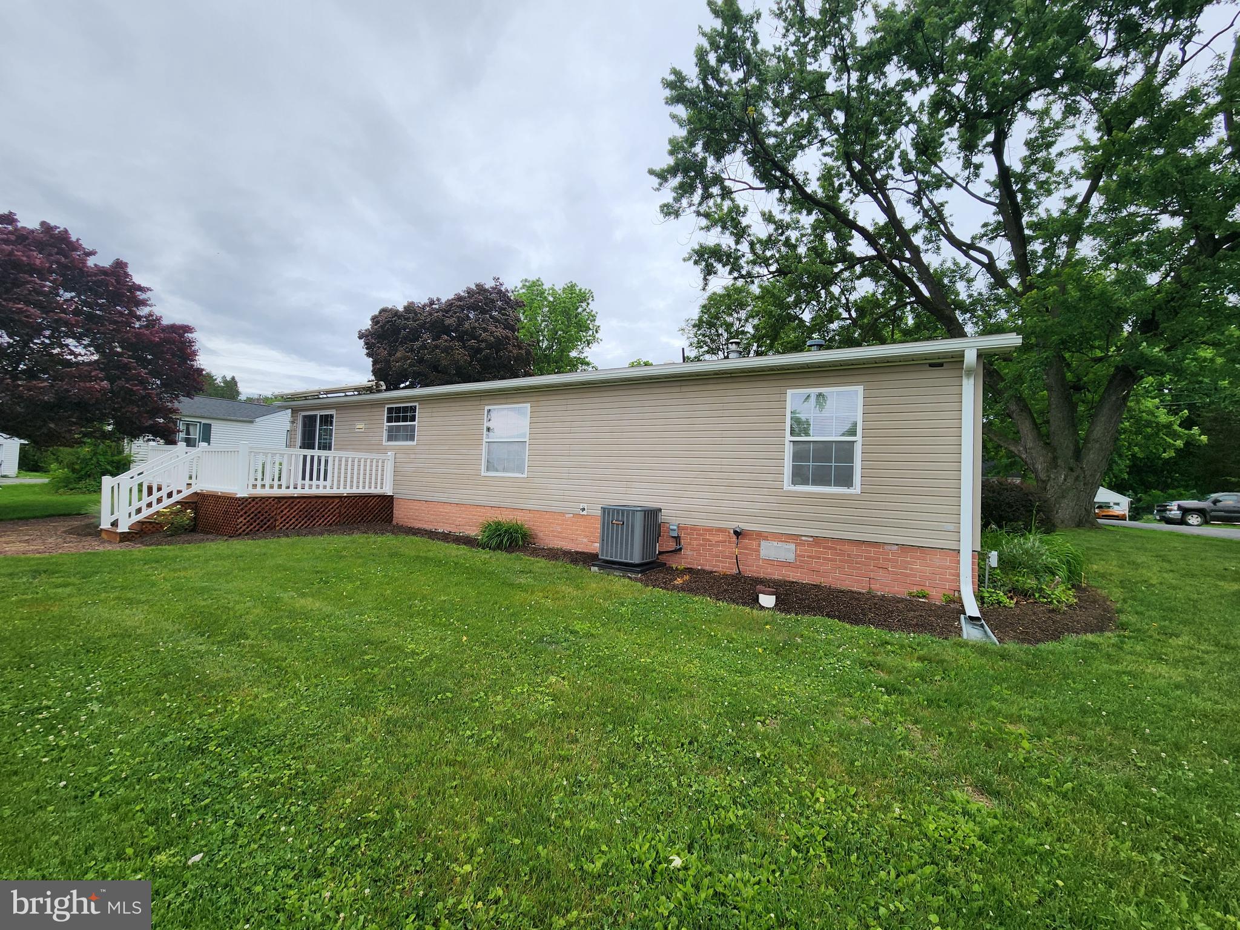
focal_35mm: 13
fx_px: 466
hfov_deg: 106.2
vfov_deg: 89.9
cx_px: 620
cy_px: 465
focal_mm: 2.2
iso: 50
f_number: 2.2
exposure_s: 1/1399
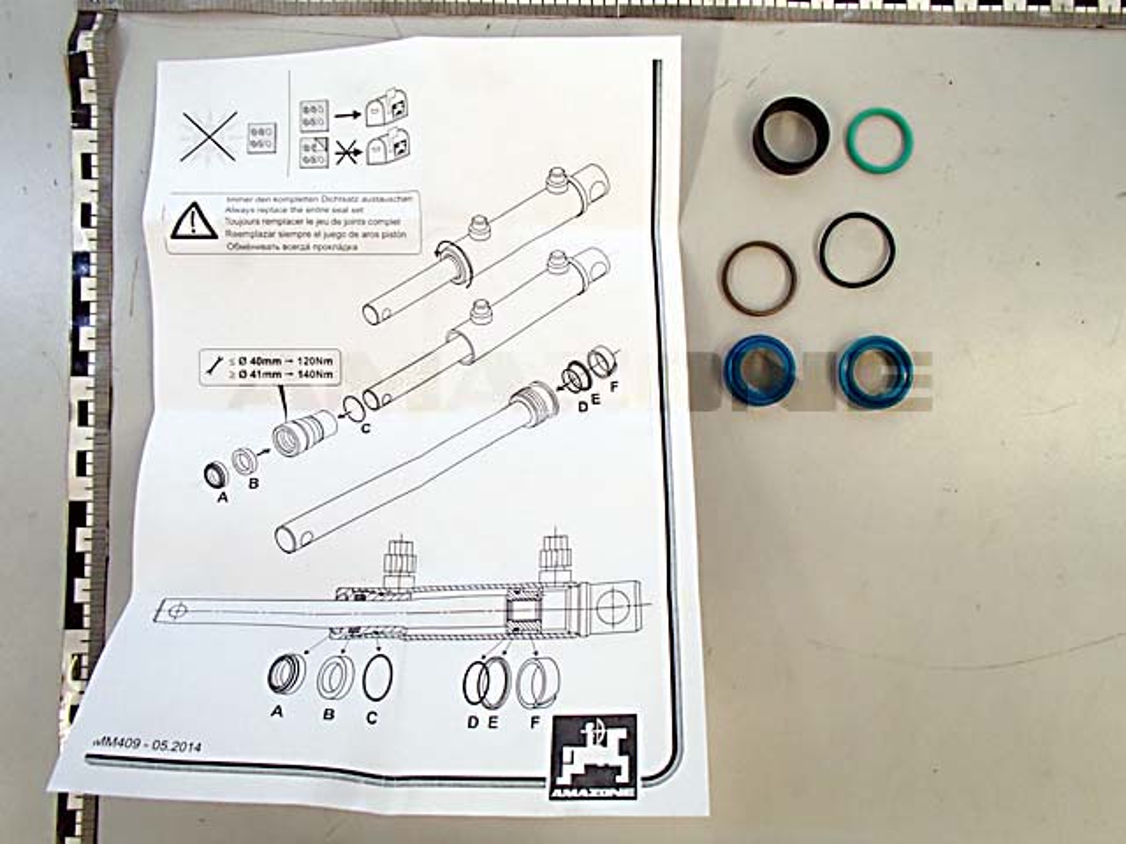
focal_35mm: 28
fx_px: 911
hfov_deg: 63.4
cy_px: 422
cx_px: 563
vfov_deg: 49.7
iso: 400
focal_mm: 5
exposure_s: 1/30
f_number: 3.9
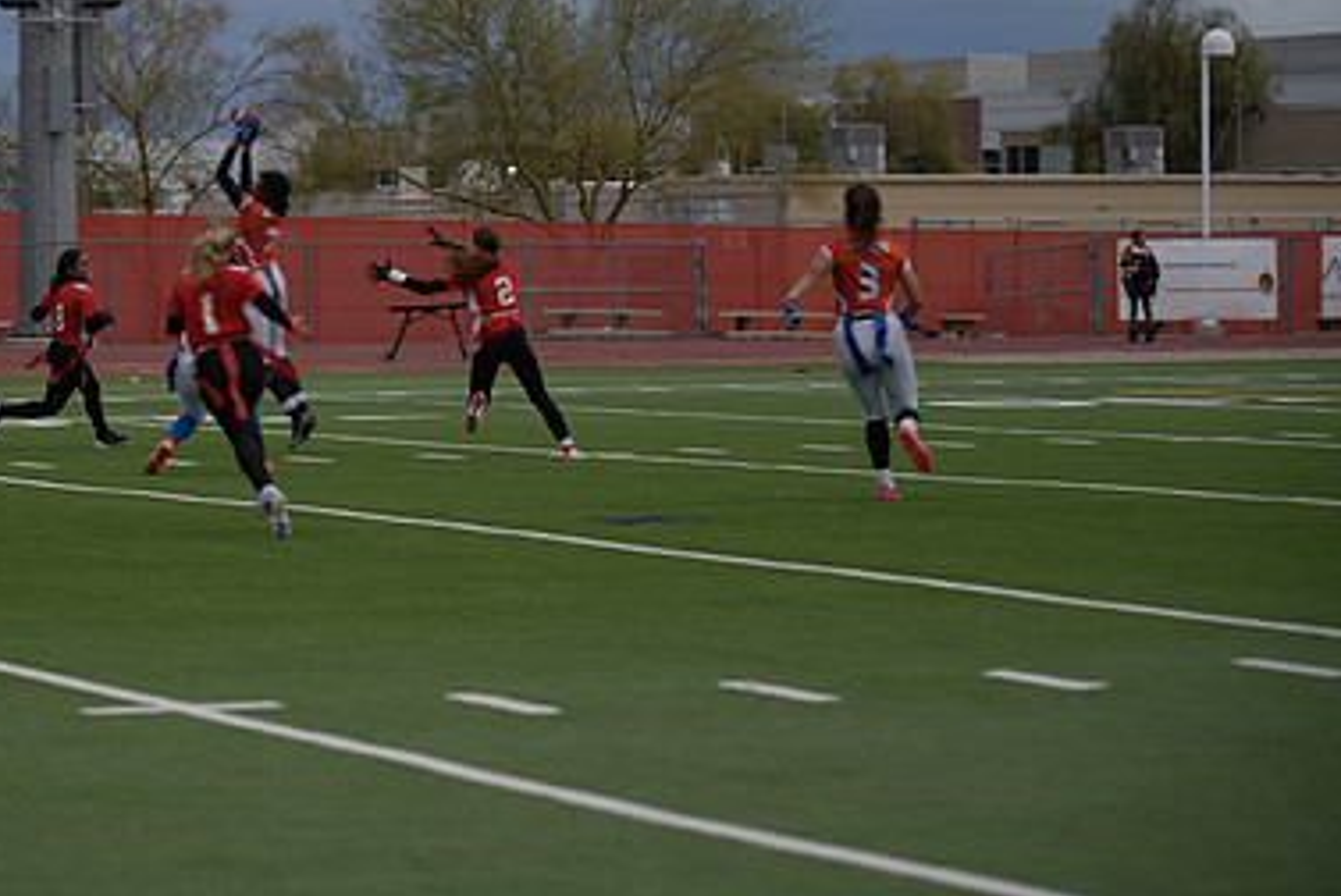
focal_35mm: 146
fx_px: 5443
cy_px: 222
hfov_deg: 14.0
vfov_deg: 9.4
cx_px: 327
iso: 64
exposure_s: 1/200
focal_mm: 95
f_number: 2.8
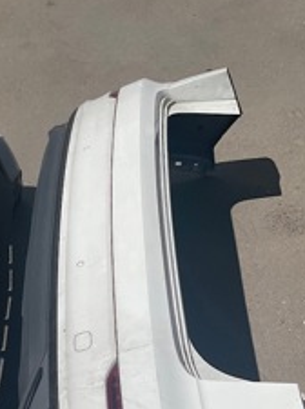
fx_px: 730
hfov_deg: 23.0
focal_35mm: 62
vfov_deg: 29.7
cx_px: 33
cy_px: 382
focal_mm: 3
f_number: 1.8
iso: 20
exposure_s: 1/5814
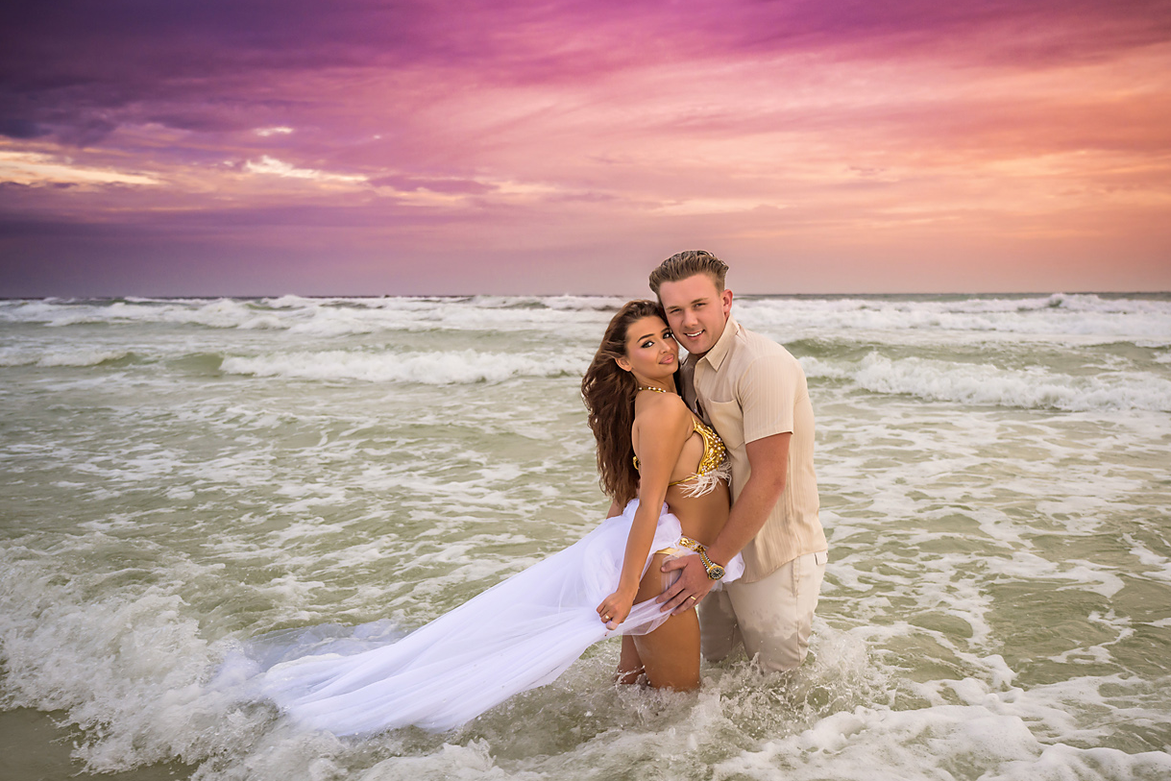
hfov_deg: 57.7
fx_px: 1061
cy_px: 422
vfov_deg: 40.4
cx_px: 643
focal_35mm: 33
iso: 320
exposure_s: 1/500
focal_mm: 26.5
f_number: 2.8
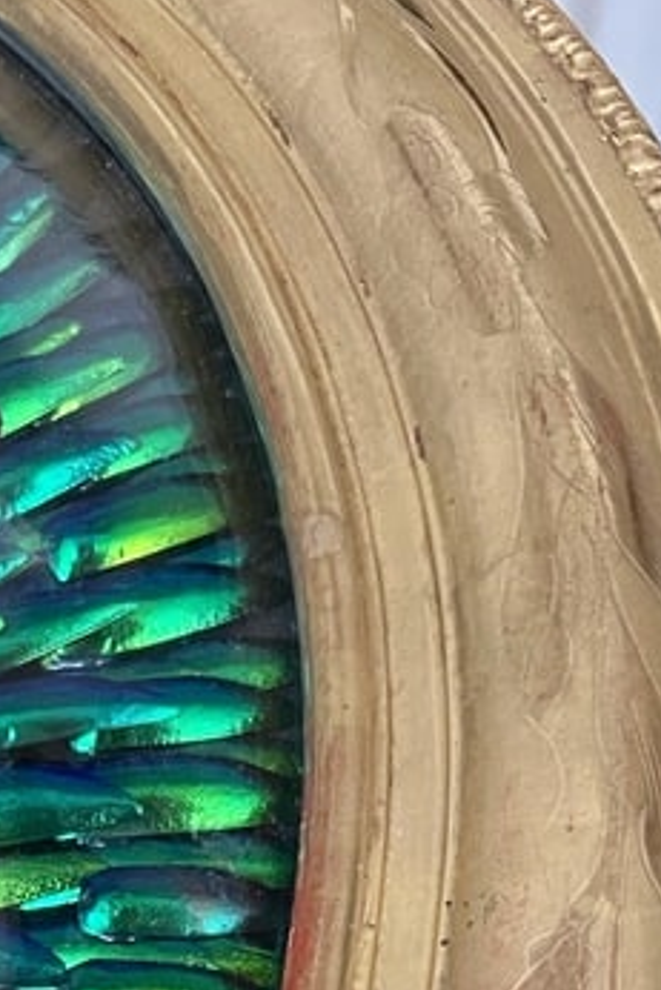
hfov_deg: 16.8
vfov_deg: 21.6
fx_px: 2201
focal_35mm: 80
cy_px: 1451
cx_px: 20
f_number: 1.5
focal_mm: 5.7
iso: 250
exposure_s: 1/60
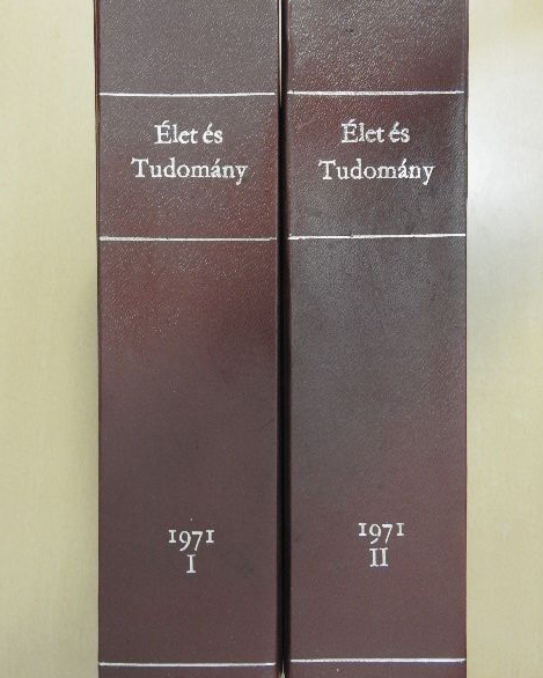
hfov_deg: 45.8
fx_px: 643
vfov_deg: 55.6
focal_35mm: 32
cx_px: 272
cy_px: 318
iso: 400
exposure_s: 1/8
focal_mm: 5.4
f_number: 3.5
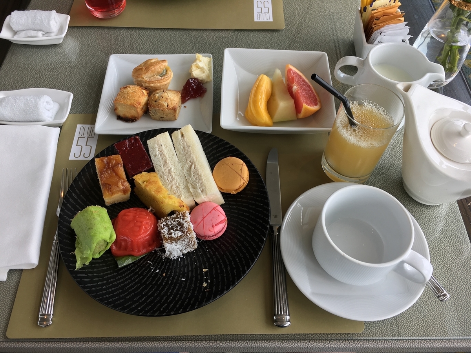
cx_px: 236
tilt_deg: -57.7
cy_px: 176
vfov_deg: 48.2
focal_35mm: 29
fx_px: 395
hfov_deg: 61.7
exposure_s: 1/115
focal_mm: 4.15
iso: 25
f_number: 2.2
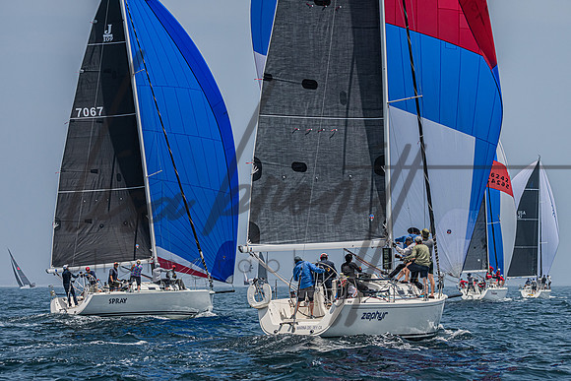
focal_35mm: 124
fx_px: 1973
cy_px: 232
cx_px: 302
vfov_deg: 11.0
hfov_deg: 16.5
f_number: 6.3
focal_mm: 100
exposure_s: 1/6400
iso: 400
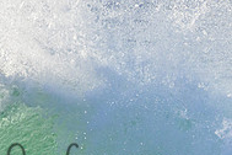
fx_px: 15852
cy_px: 152
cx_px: 60
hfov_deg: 0.8
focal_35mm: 2460
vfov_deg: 0.6
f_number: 11
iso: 1250
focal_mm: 800
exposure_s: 1/2000
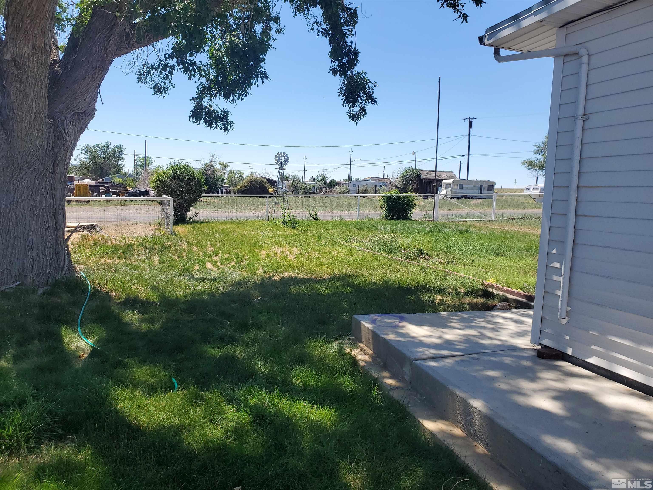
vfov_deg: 53.1
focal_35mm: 26
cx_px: 326
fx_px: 490
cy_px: 245
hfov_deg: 67.3
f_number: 2.4
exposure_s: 1/1333
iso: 50
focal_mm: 4.3
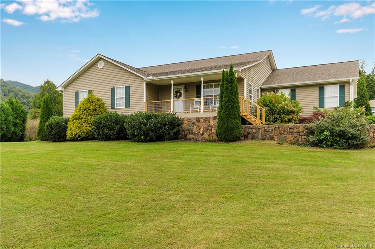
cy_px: 124
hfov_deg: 62.0
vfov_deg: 43.5
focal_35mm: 30
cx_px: 188
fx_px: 312
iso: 100
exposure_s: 1/125
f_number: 8
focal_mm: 20
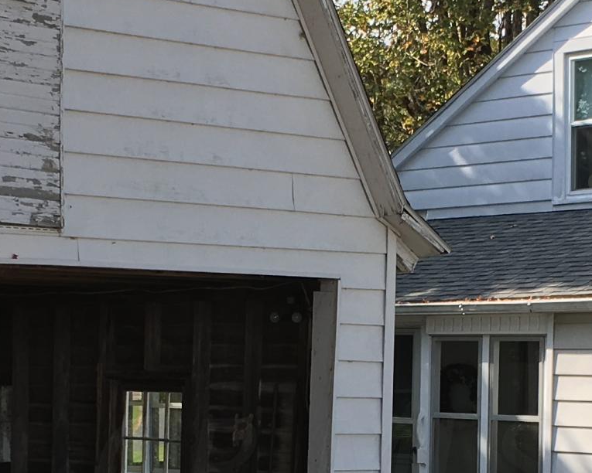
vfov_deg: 13.7
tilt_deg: -1.2
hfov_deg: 17.3
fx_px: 1945
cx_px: 326
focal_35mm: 111
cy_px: 466
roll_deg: -0.9
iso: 25
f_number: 2.2
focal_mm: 4.15
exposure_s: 1/557
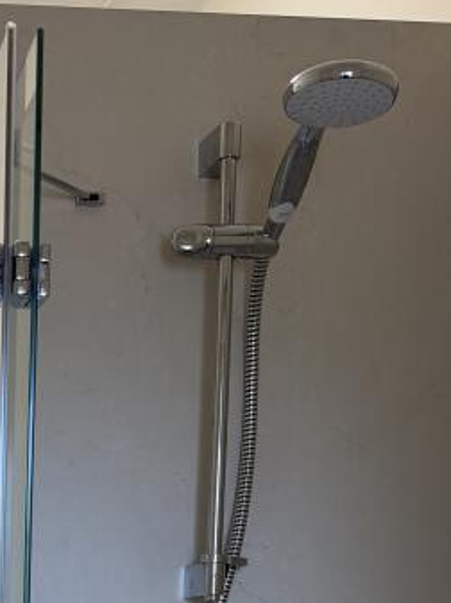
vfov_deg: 24.1
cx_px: -127
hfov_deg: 18.8
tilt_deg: -6.8
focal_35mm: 73
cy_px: 741
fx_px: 1271
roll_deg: -0.4
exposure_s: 1/100
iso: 125
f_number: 1.78
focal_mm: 6.76
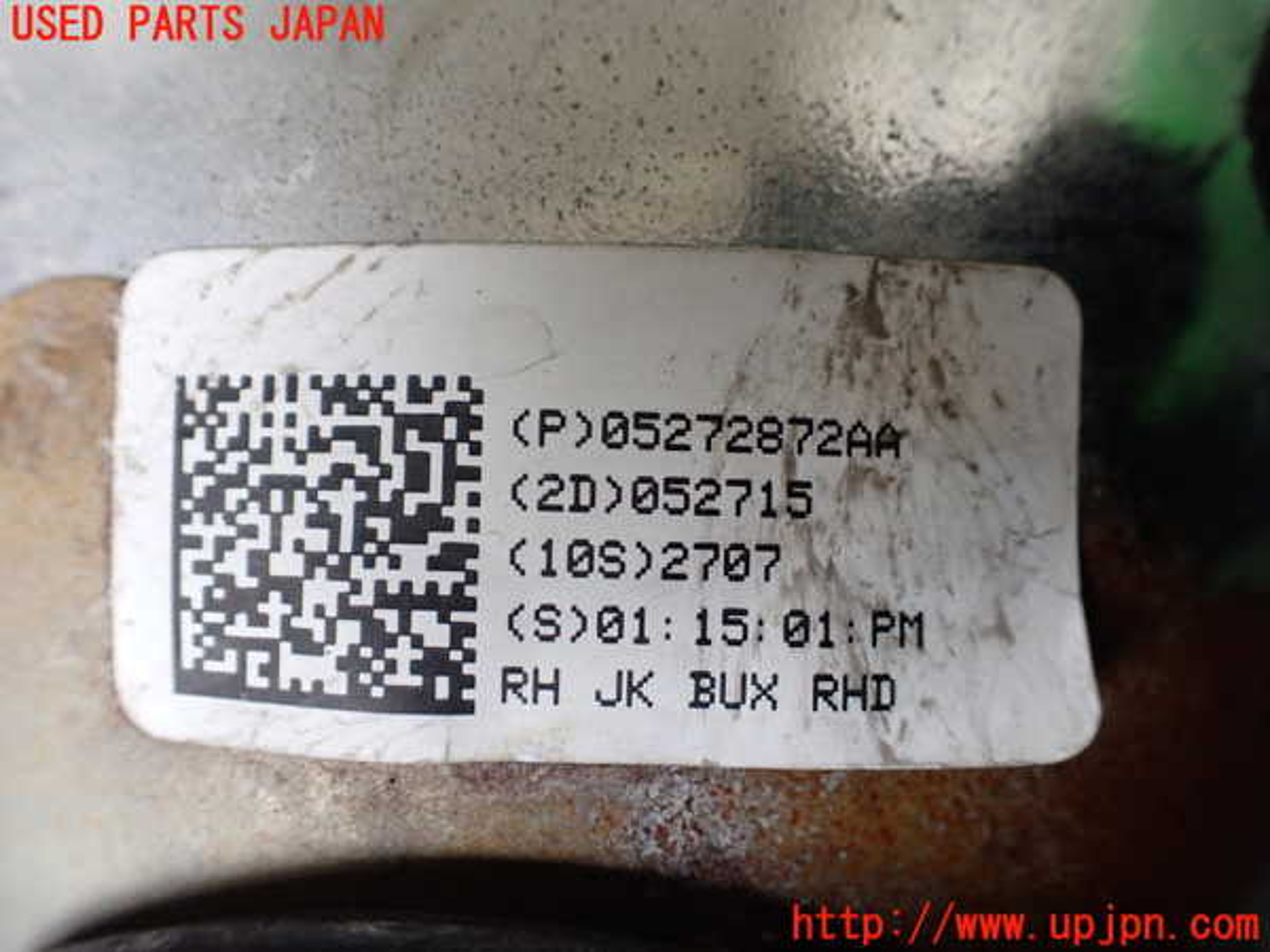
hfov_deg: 60.0
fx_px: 1101
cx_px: 635
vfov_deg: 46.8
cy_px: 476
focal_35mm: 30
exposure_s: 1/125
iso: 800
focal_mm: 5.4
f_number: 2.3
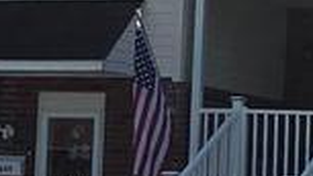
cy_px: 158
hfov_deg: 14.7
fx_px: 1178
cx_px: 352
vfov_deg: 8.5
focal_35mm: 142
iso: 50
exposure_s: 1/3211
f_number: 2.2
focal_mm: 2.2
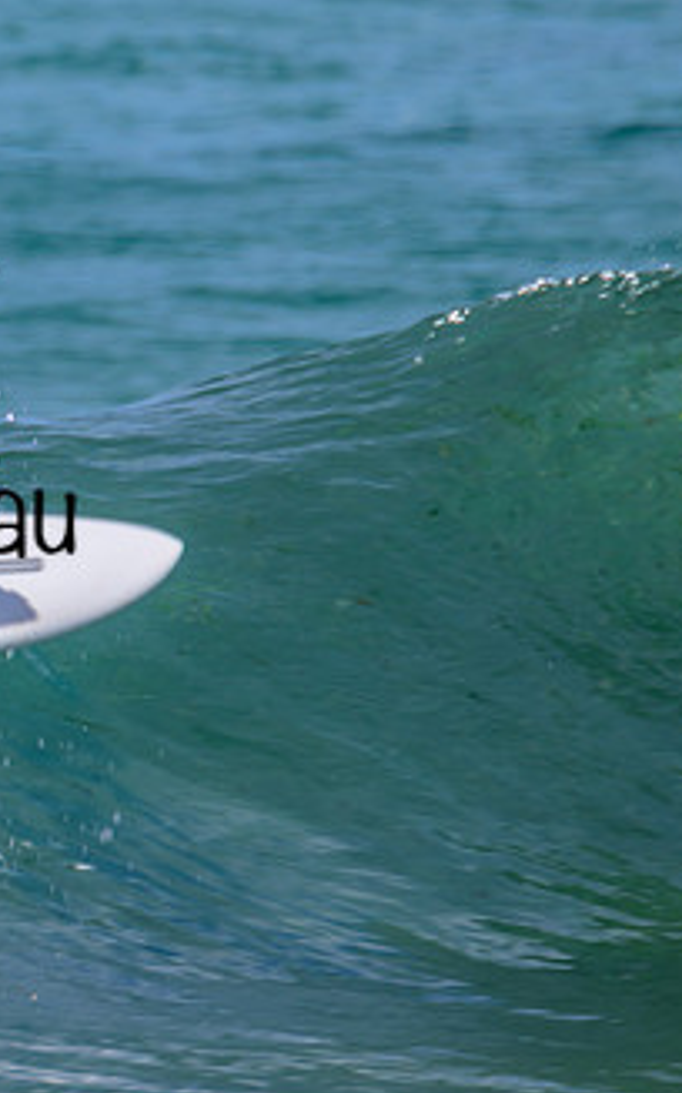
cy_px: 374
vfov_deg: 1.1
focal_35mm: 1852
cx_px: -187
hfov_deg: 0.7
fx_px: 55149
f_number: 11
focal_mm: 800
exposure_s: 1/250
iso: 110
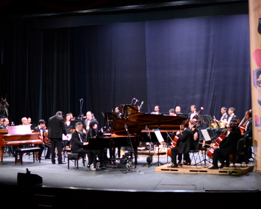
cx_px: 140
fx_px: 600
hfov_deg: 24.5
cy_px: 79
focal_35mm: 78
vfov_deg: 19.7
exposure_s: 1/100
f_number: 1.8
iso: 800
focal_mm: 35
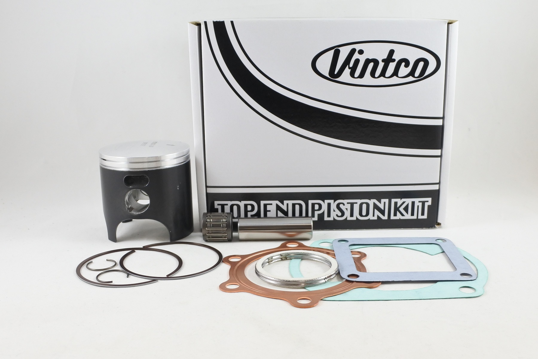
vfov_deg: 47.9
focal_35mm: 27
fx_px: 403
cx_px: 269
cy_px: 180
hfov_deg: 67.4
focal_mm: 10
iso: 400
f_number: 3.5
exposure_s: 1/125
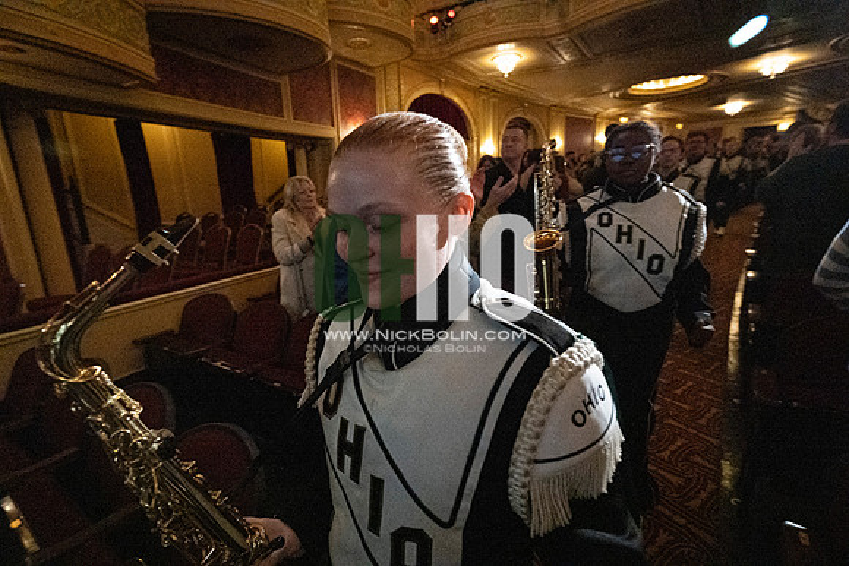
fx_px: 389
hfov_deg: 95.0
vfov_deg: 72.1
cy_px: 283
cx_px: 424
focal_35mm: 16
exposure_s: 1/400
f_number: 4
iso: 40637
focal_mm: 16.5
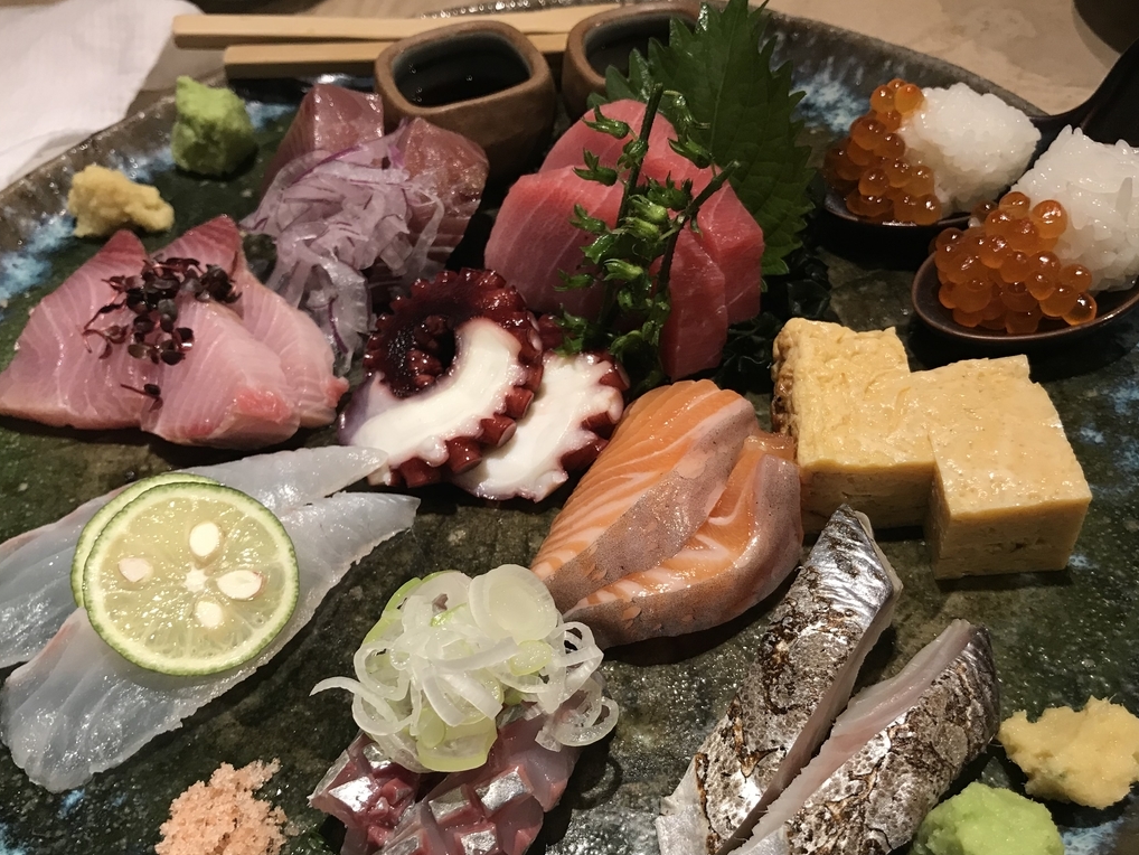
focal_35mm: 33
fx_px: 1086
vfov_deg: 42.8
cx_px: 599
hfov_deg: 55.3
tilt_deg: -49.8
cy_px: 497
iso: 40
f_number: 1.8
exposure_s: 1/20
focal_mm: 3.99
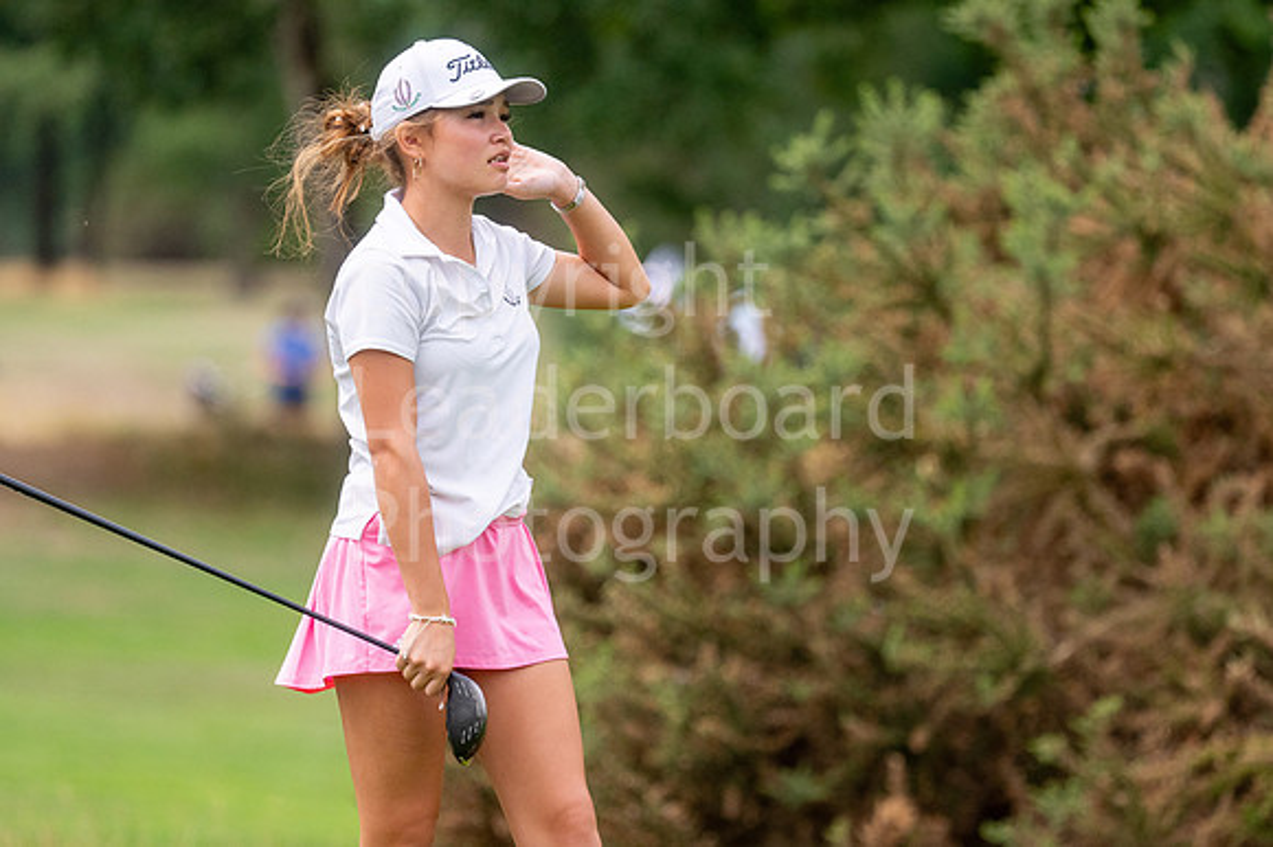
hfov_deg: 4.6
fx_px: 15903
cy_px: 424
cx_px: 636
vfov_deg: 3.1
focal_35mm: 450
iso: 500
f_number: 4
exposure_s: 1/3200
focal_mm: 300
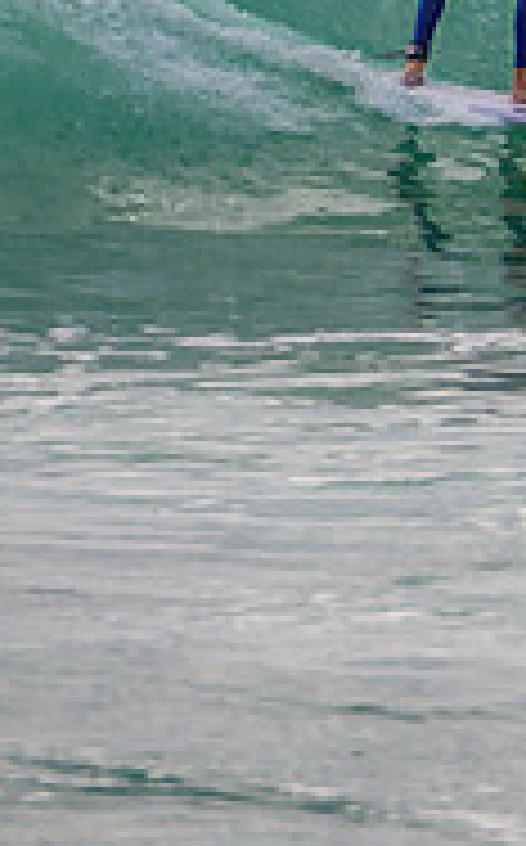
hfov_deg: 0.8
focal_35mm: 1731
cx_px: 1616
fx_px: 39825
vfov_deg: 1.2
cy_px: -74
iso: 320
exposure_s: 1/2000
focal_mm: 400
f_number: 5.6
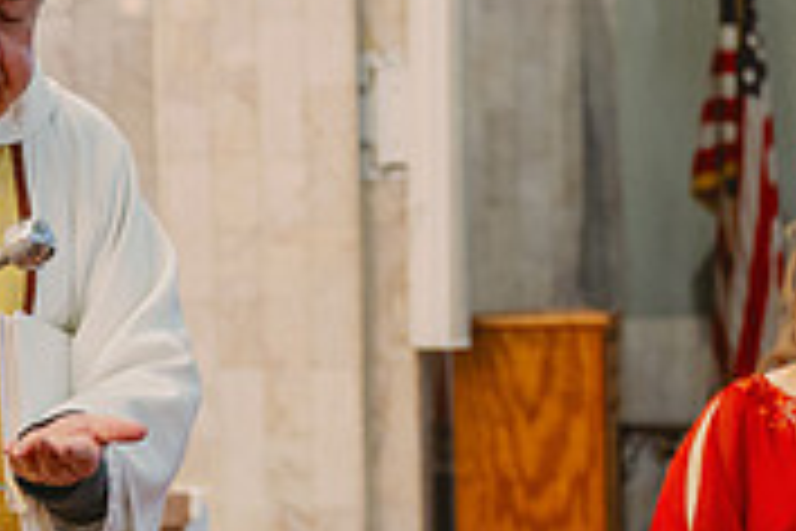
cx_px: 193
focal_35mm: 180
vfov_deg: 7.6
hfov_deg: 11.4
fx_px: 3980
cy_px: 400
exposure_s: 1/160
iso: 1250
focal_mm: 55
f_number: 2.8
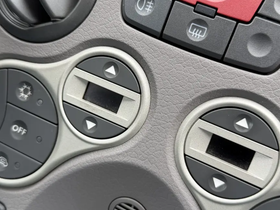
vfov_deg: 36.0
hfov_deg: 46.8
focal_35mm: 40
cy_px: 102
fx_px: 324
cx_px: 143
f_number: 1.78
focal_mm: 6.76
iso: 64
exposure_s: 1/121
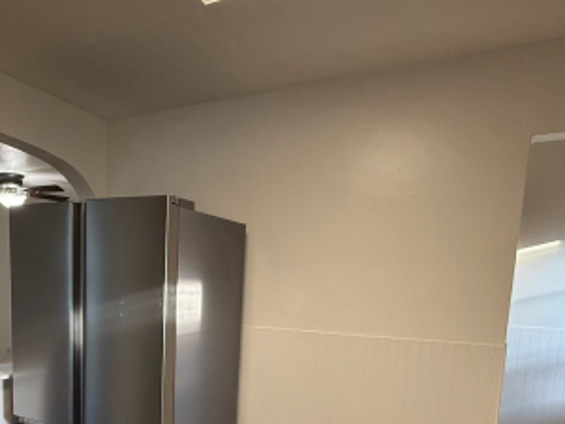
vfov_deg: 42.9
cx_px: 176
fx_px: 506
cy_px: 353
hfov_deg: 56.7
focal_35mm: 31
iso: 320
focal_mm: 2.22
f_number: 2.2
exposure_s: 1/120
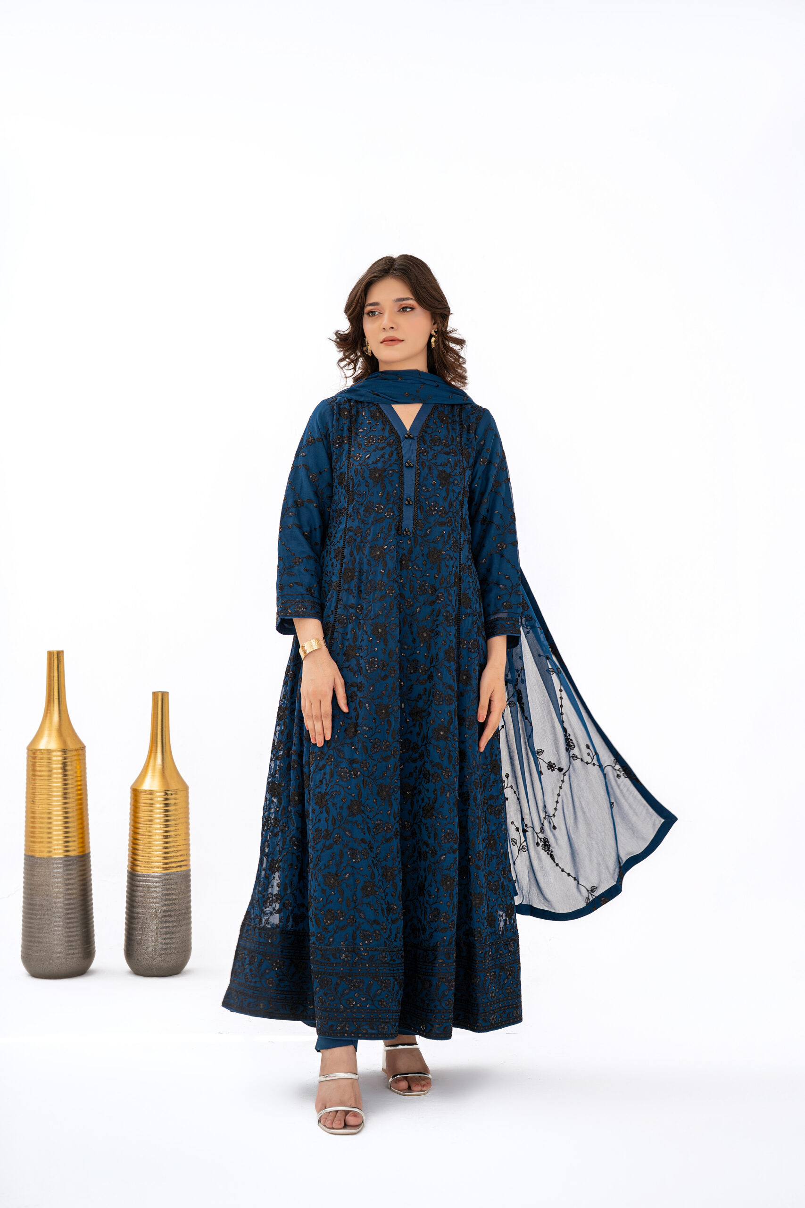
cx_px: 402
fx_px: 1677
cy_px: 604
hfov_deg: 27.0
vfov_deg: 39.6
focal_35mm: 50
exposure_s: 1/200
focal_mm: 50
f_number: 5
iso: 200
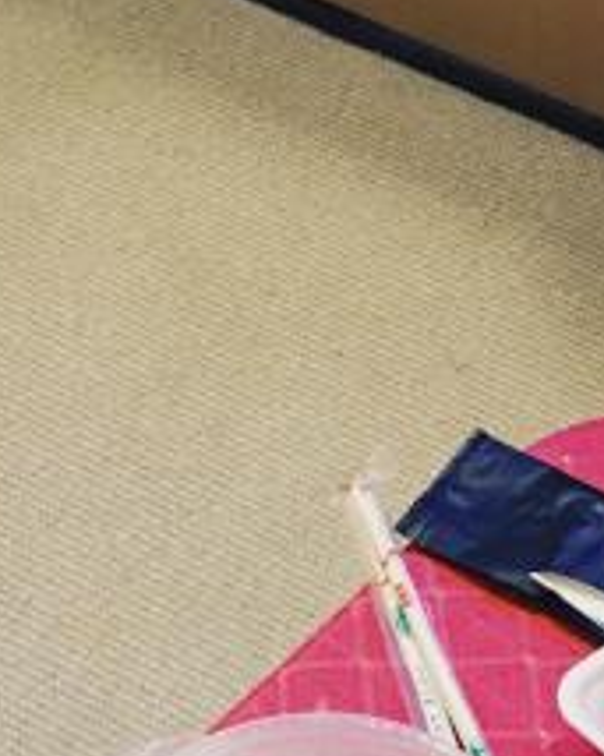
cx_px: 456
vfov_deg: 21.5
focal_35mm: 79
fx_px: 1767
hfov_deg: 19.3
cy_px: 1019
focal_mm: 4.15
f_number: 2.2
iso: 125
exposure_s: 1/8
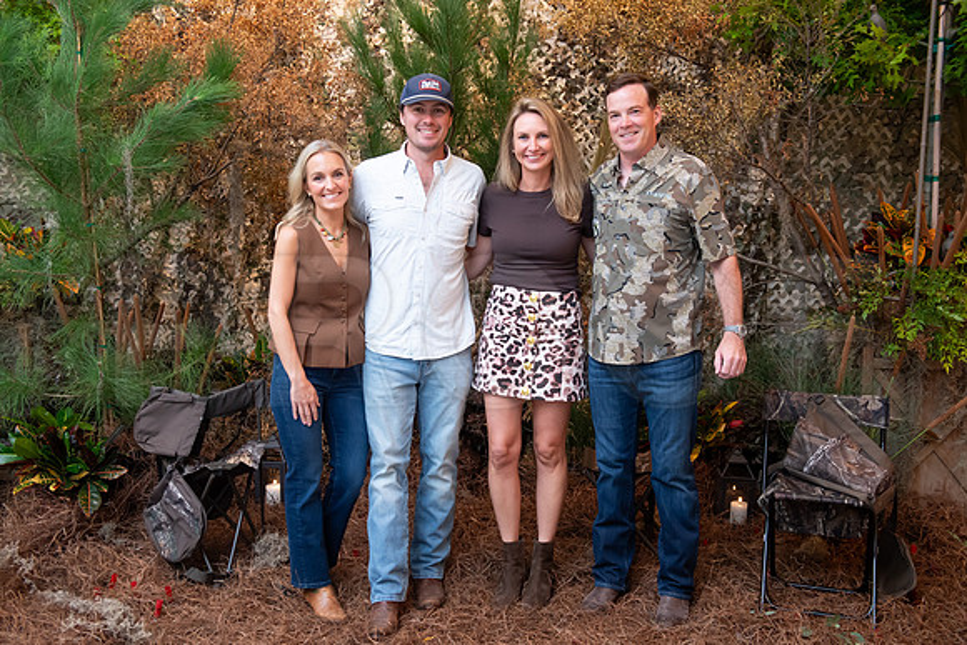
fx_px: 1021
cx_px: 484
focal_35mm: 38
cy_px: 322
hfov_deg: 50.7
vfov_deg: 35.1
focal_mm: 38
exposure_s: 1/100
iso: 3200
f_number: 5
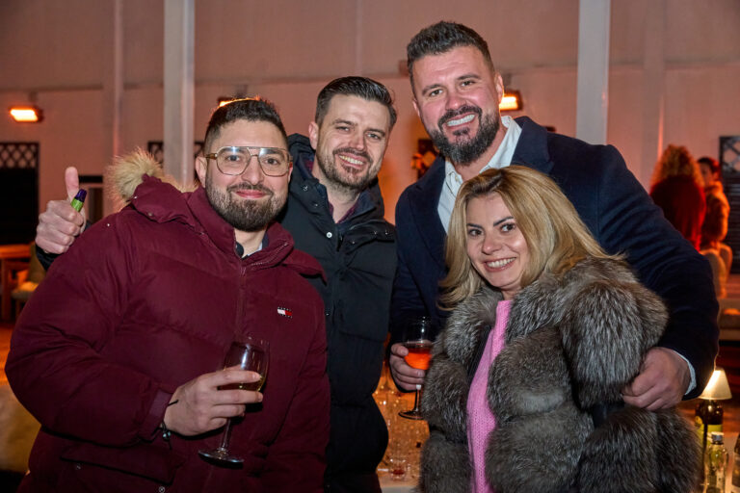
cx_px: 370
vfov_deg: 29.7
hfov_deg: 43.3
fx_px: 931
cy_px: 246
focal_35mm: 45
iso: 5000
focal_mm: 45.3
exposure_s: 1/50
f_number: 5
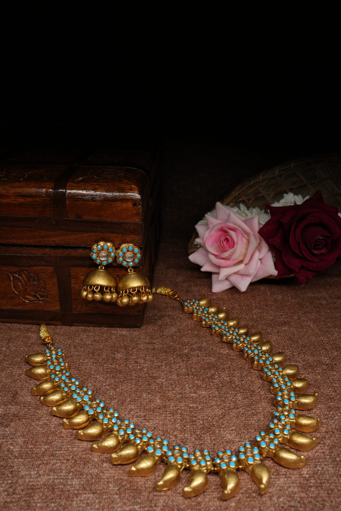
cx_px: 170
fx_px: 497
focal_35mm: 35
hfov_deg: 37.9
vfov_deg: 54.4
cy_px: 256
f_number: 16
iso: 1600
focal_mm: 35
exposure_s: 1/100
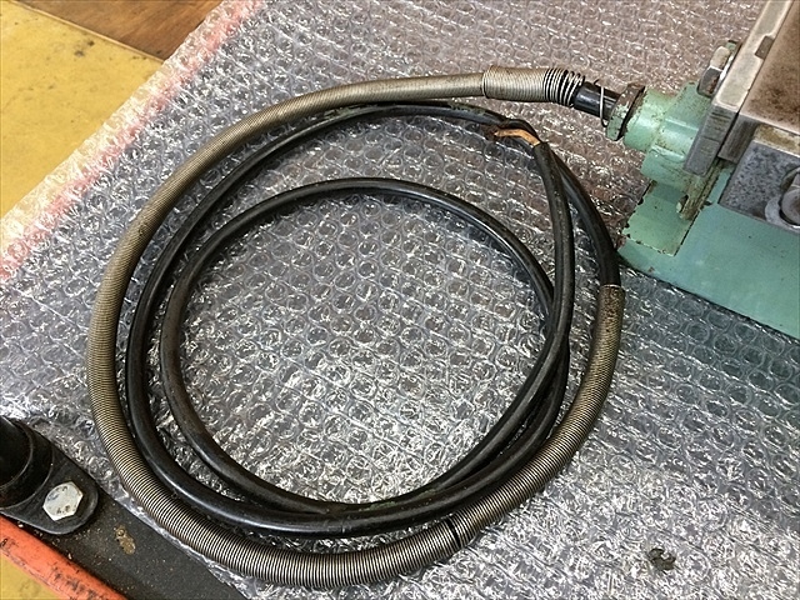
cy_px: 300
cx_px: 400
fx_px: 670
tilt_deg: -58.4
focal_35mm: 29
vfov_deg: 48.2
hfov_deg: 61.7
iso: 125
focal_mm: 4.15
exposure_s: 1/30
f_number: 2.2
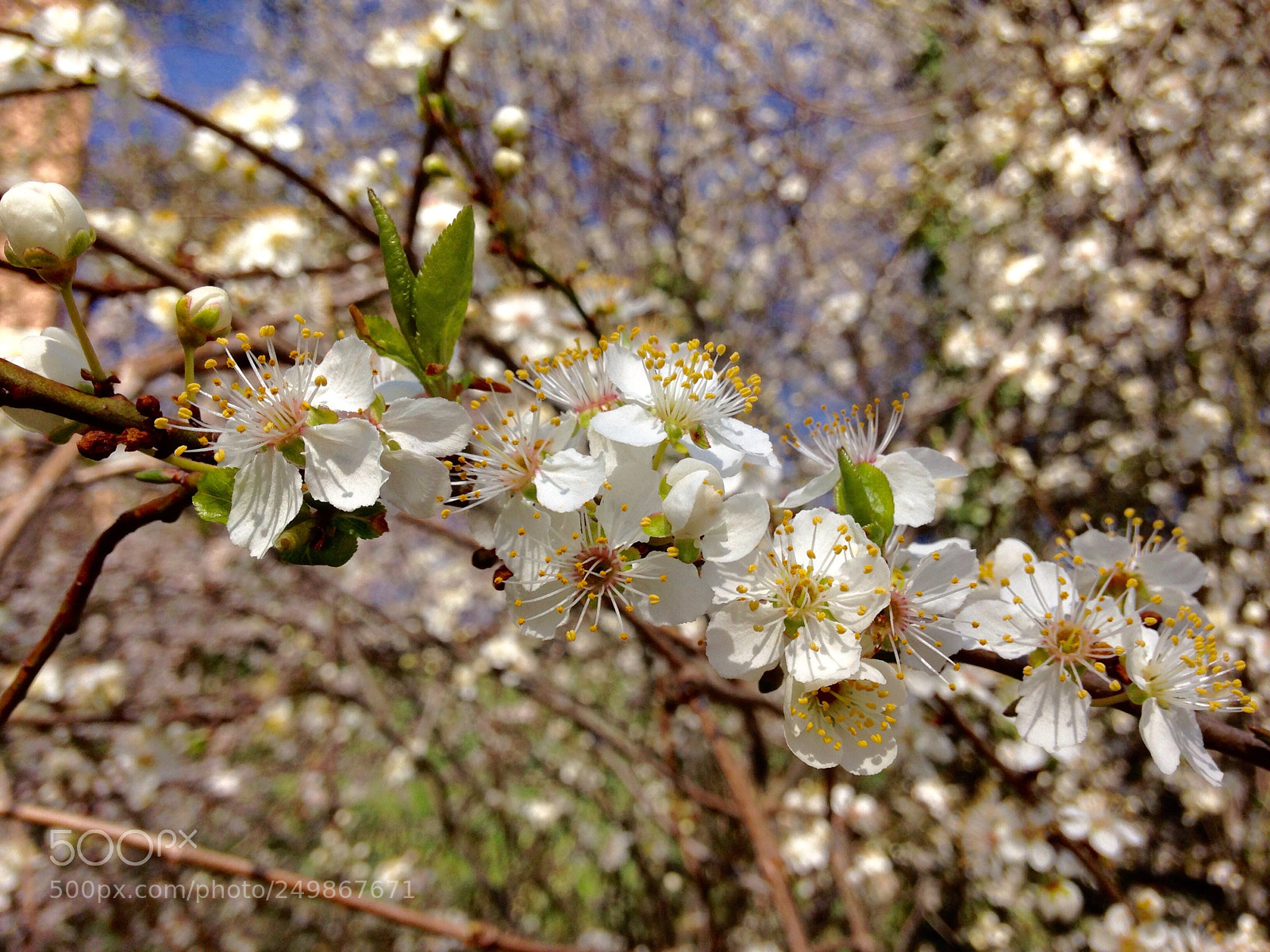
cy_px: 476
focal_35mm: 33
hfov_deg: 55.4
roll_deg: +1.7
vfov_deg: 42.9
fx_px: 1211
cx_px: 635
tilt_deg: +22.4
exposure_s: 1/1427
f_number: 2.4
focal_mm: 4.12
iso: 50
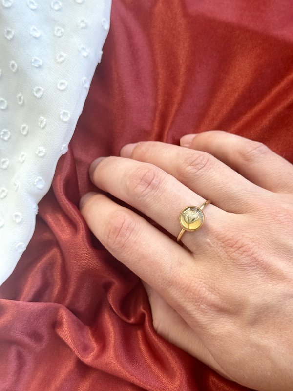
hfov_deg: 30.3
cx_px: 146
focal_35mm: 48
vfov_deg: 39.7
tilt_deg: -76.3
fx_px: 542
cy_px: 196
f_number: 1.78
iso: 50
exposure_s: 1/196
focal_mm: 6.76
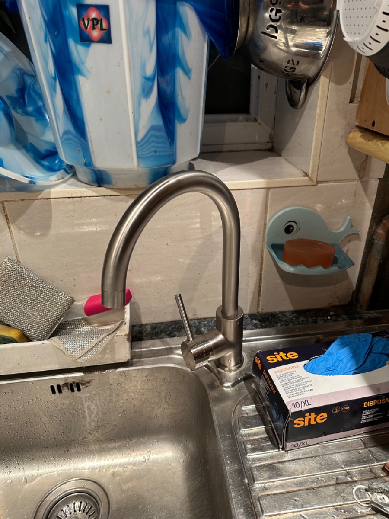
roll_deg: +0.5
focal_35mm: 24
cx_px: 194
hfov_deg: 56.8
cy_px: 260
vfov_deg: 71.6
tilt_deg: -28.4
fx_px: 360
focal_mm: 6.86
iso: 200
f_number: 1.78
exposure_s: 1/50
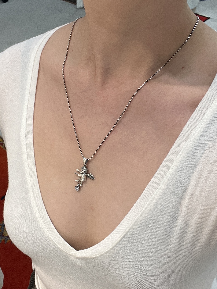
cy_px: 144
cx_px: 108
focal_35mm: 30
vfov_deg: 60.0
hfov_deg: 46.8
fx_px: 251
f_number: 2.2
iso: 50
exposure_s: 1/60
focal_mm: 2.71
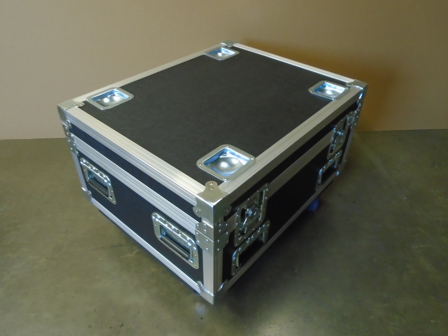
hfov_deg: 67.3
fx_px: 336
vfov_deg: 53.1
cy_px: 168
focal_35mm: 26
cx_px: 224
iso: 400
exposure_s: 1/13
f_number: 3.2
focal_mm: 4.6
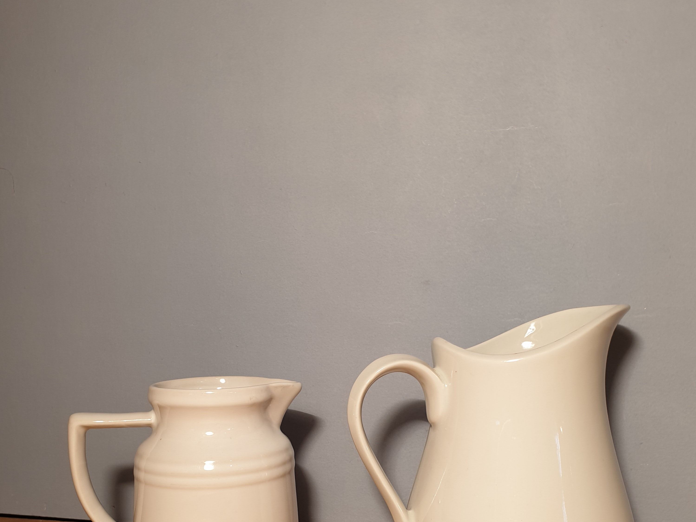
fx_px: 704
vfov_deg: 39.9
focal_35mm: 35
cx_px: 347
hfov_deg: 52.6
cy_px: 374
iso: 50
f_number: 2.4
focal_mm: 4.3
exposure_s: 1/113
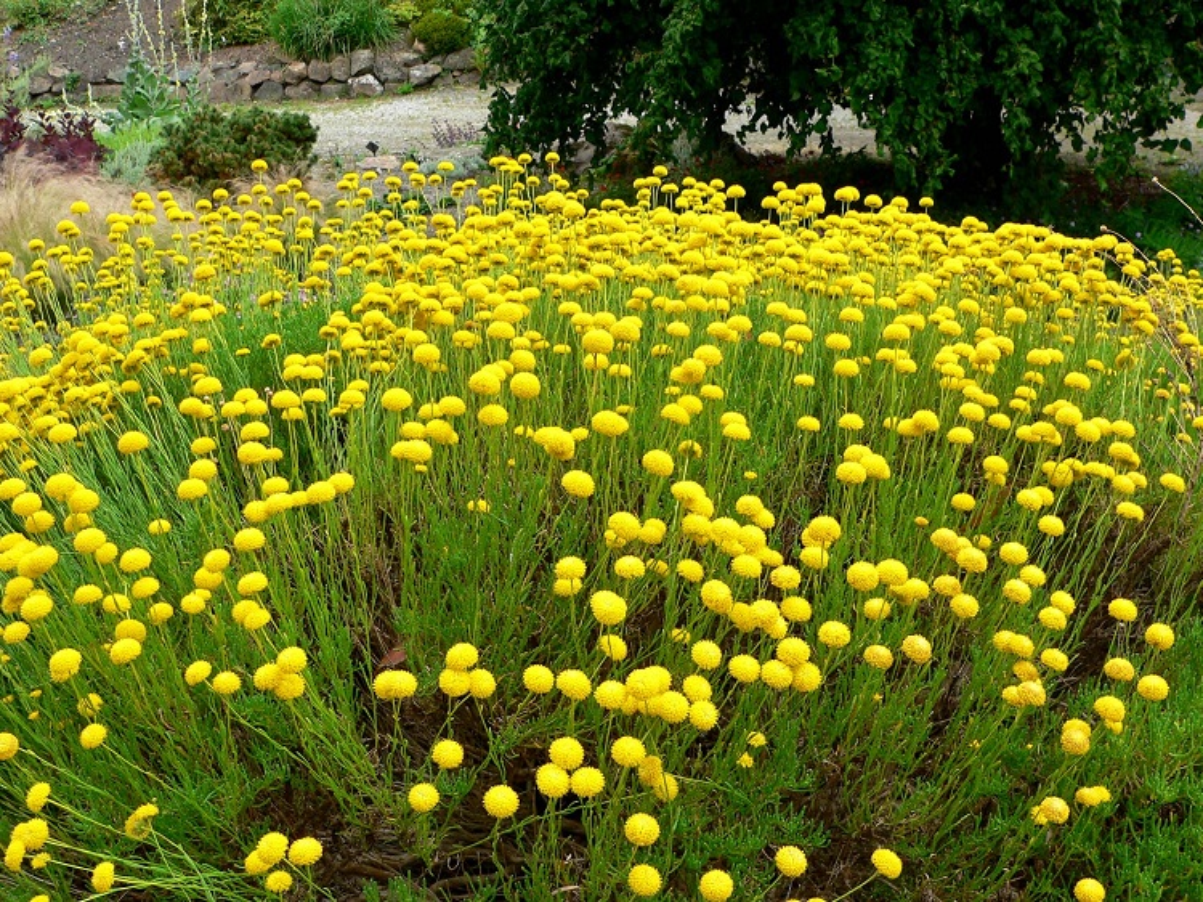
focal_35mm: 36
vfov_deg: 39.6
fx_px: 1251
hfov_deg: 51.4
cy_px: 451
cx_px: 602
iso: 80
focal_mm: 6
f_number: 4
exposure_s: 1/125
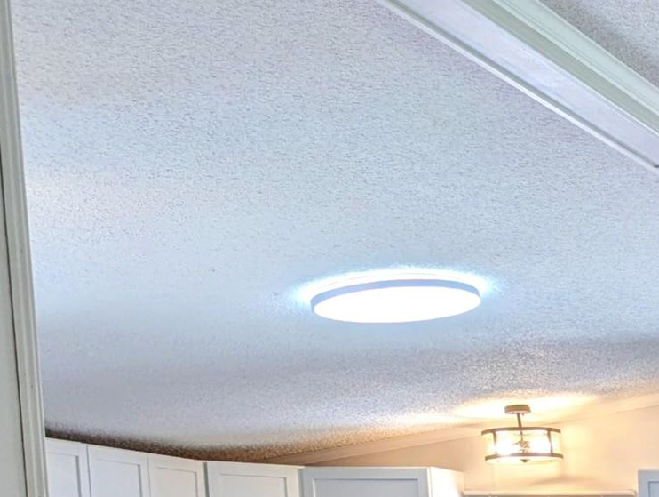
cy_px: 896
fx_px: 1888
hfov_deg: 15.6
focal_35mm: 99
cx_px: 1324
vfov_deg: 13.4
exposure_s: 1/40
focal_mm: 6.81
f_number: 1.85
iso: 45
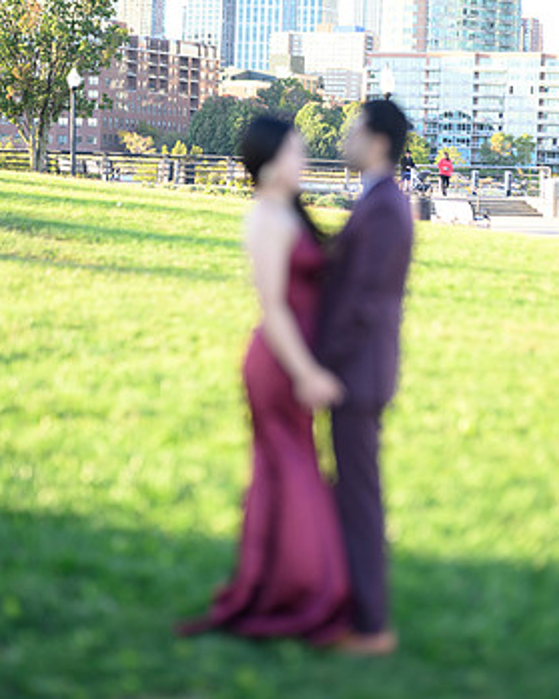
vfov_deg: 18.6
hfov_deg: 14.9
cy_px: 270
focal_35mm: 103
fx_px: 2131
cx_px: 278
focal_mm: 85
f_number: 1.4
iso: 160
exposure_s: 1/800
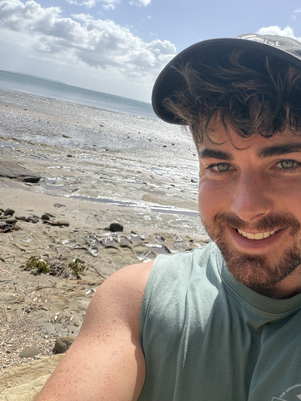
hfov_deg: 46.8
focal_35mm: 30
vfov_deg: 60.0
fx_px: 348
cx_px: 150
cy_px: 200
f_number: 1.9
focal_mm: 2.71
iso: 40
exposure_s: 1/1224
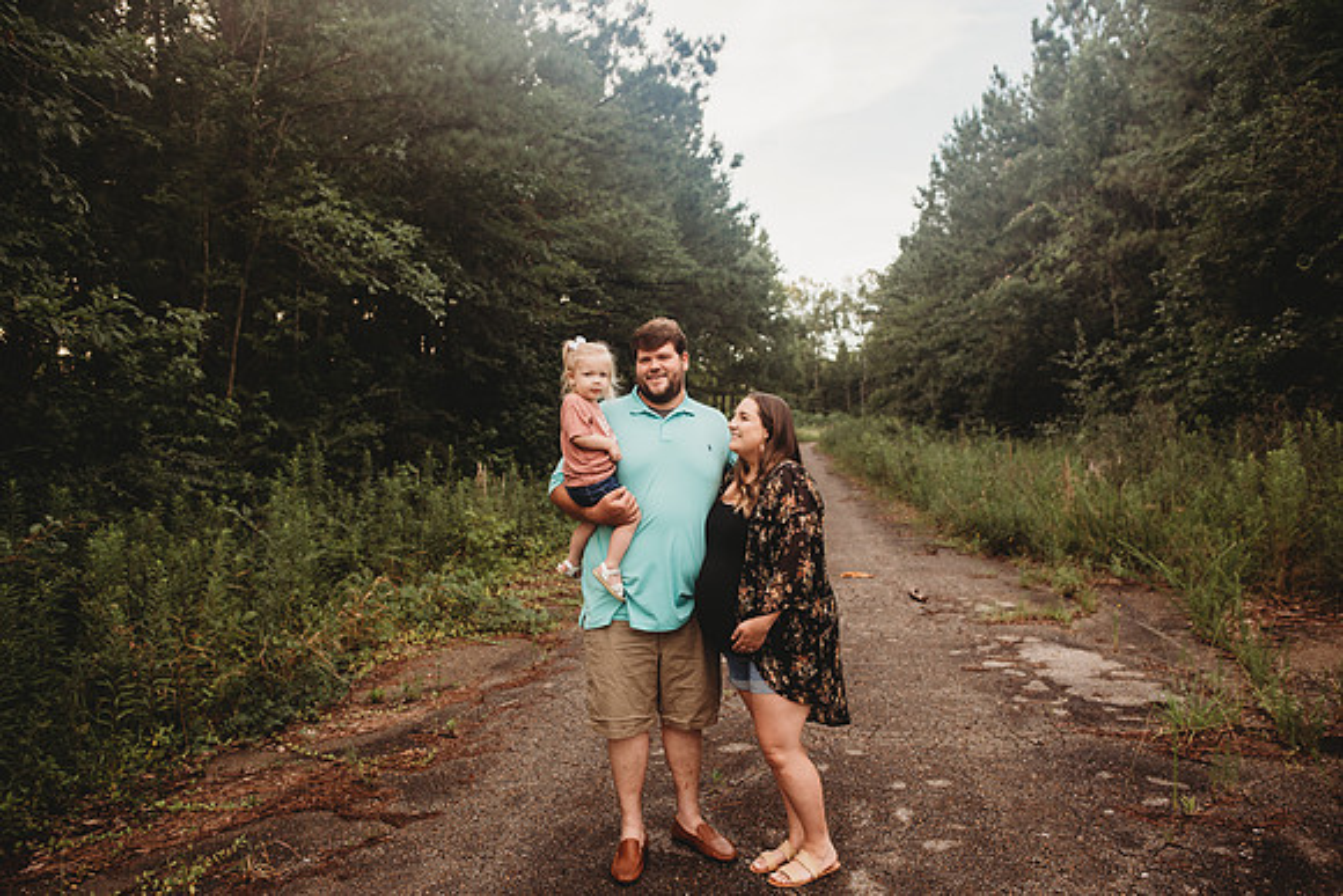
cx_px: 672
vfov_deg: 53.2
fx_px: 896
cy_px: 448
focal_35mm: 24
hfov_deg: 73.7
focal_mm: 24
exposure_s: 1/500
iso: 160
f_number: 2.8
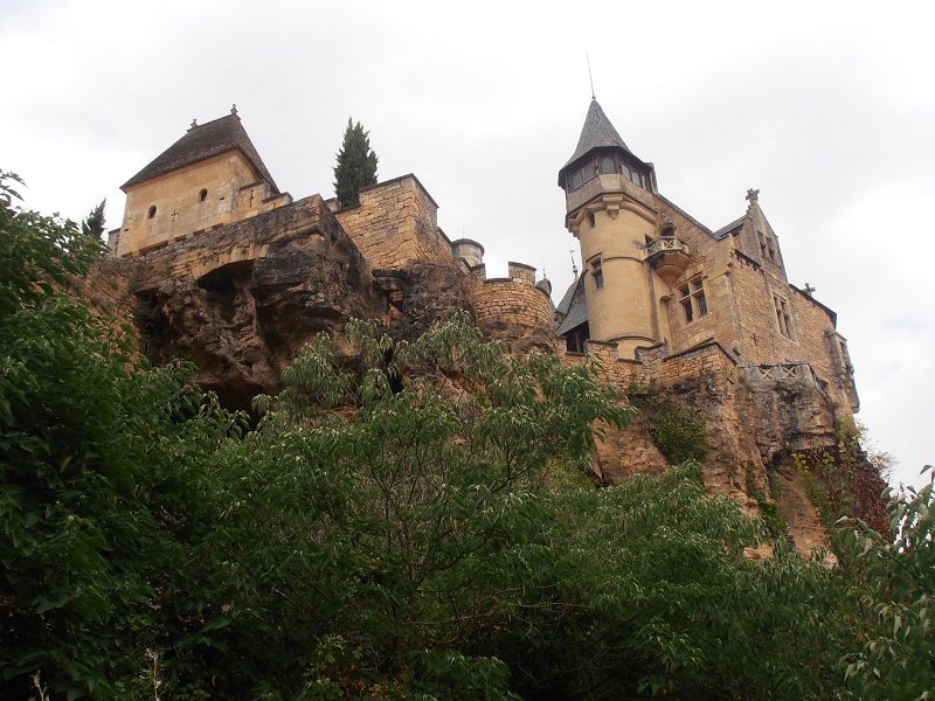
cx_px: 468
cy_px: 350
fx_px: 1188
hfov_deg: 42.9
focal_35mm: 44
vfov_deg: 32.9
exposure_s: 1/80
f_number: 11
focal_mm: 7.87
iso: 80
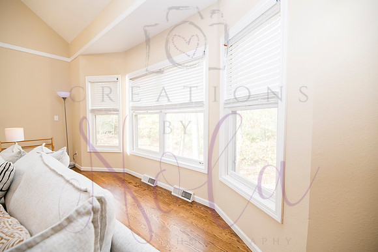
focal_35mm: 14
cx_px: 189
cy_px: 126
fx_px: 147
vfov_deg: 81.2
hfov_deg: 104.2
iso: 800
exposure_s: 1/250
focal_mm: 14
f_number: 4
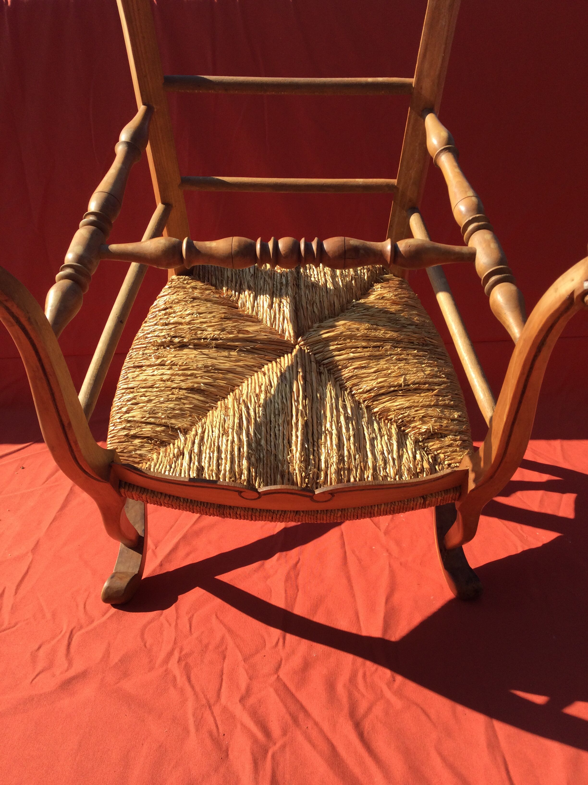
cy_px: 392
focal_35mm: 31
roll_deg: +1.0
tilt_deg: -23.9
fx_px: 702
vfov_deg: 58.4
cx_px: 294
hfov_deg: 45.4
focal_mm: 3.3
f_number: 2.4
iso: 25
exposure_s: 1/590
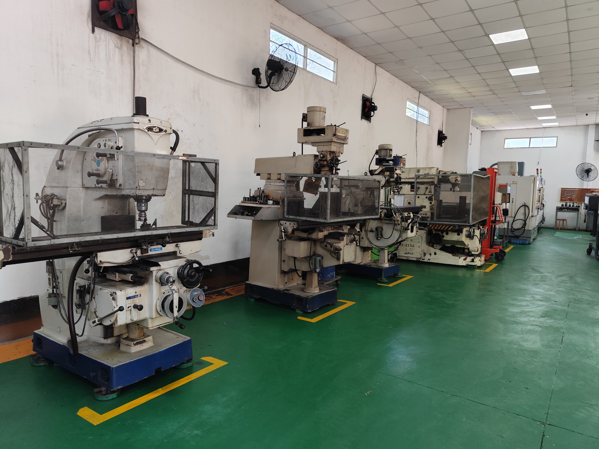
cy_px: 224
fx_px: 398
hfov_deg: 73.9
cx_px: 300
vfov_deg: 58.9
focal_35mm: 23
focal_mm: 6.14
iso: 320
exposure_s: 1/100
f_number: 1.65
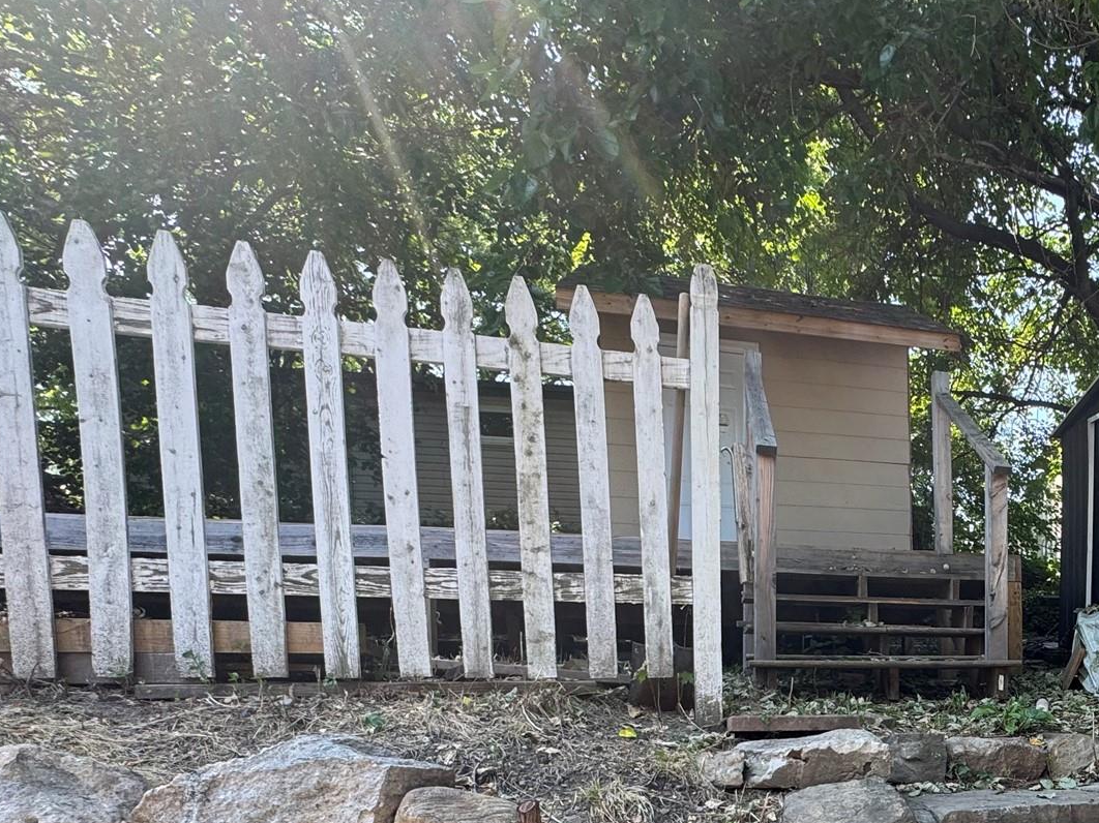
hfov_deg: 57.1
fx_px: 857
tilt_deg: -2.0
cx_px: 970
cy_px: 723
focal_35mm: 27
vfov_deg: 46.8
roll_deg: +0.2
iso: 40
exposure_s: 1/159
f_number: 2.2
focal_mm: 2.22
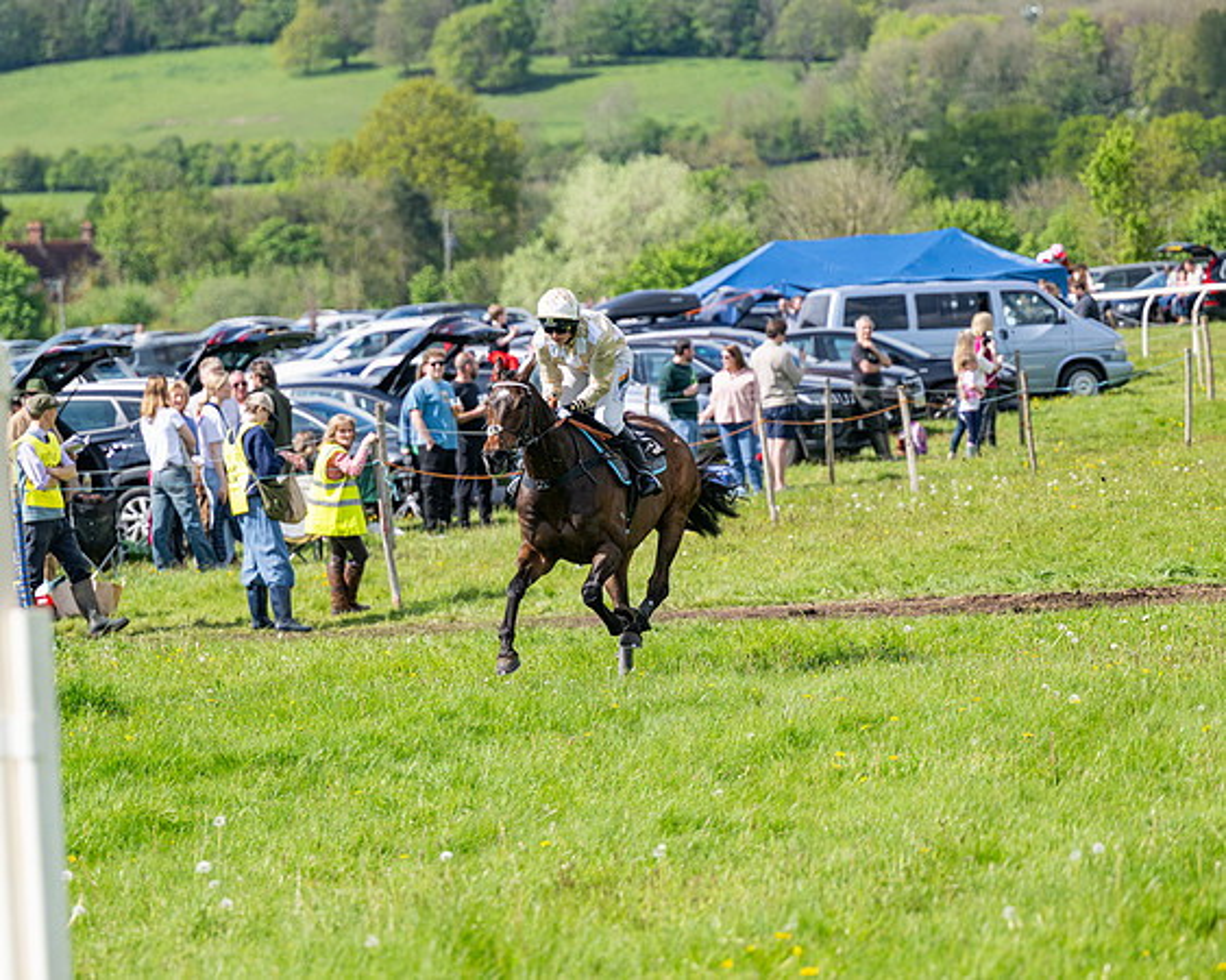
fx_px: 6948
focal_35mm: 192
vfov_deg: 8.1
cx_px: 582
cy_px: 490
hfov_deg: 10.1
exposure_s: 1/2500
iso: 400
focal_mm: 170
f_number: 4
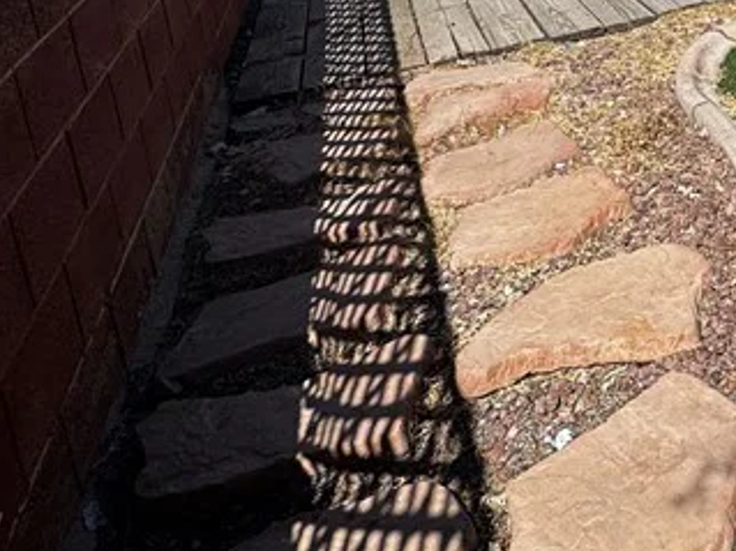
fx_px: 956
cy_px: -97
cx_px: 847
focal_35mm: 45
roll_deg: +4.5
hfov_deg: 34.9
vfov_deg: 28.3
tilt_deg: -10.8
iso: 50
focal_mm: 2.22
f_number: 2.2
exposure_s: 1/3906
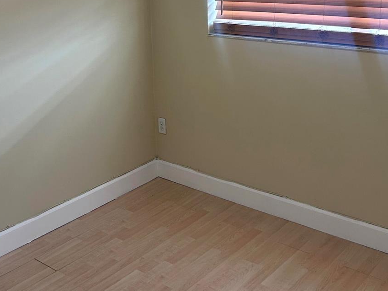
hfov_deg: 38.9
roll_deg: +2.6
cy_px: 56
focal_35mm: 49
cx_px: 177
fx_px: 549
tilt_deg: -11.6
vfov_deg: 29.0
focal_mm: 5.7
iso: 160
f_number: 1.5
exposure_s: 1/60
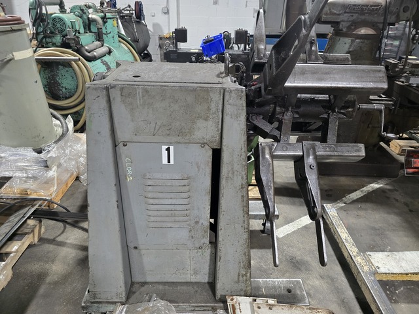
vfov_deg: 58.9
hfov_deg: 73.9
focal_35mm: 23
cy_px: 157
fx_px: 278
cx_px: 210
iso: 800
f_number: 1.7
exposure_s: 1/120
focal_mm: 6.3
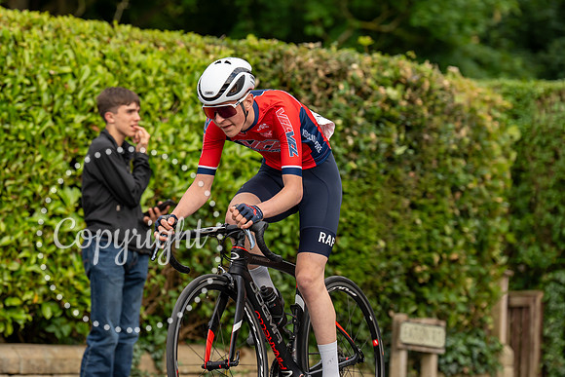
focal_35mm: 205
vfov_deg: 6.7
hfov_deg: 10.0
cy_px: 128
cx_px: 232
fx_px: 3218
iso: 400
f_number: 4
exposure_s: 1/800
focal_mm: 155
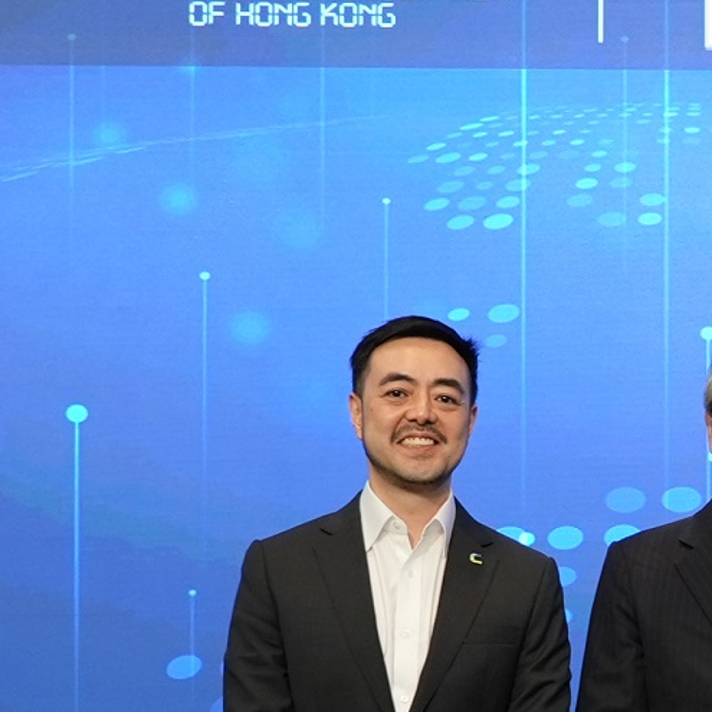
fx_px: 3048
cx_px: 939
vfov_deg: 13.2
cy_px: 619
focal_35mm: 131
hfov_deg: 12.9
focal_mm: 30
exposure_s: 1/30
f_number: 4
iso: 500
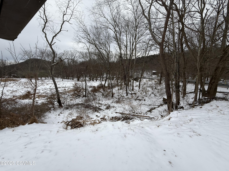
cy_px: 86
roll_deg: +0.2
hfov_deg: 102.1
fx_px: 93
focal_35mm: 14
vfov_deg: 85.7
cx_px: 114
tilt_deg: -6.7
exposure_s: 1/506
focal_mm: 2.22
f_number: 2.2
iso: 50
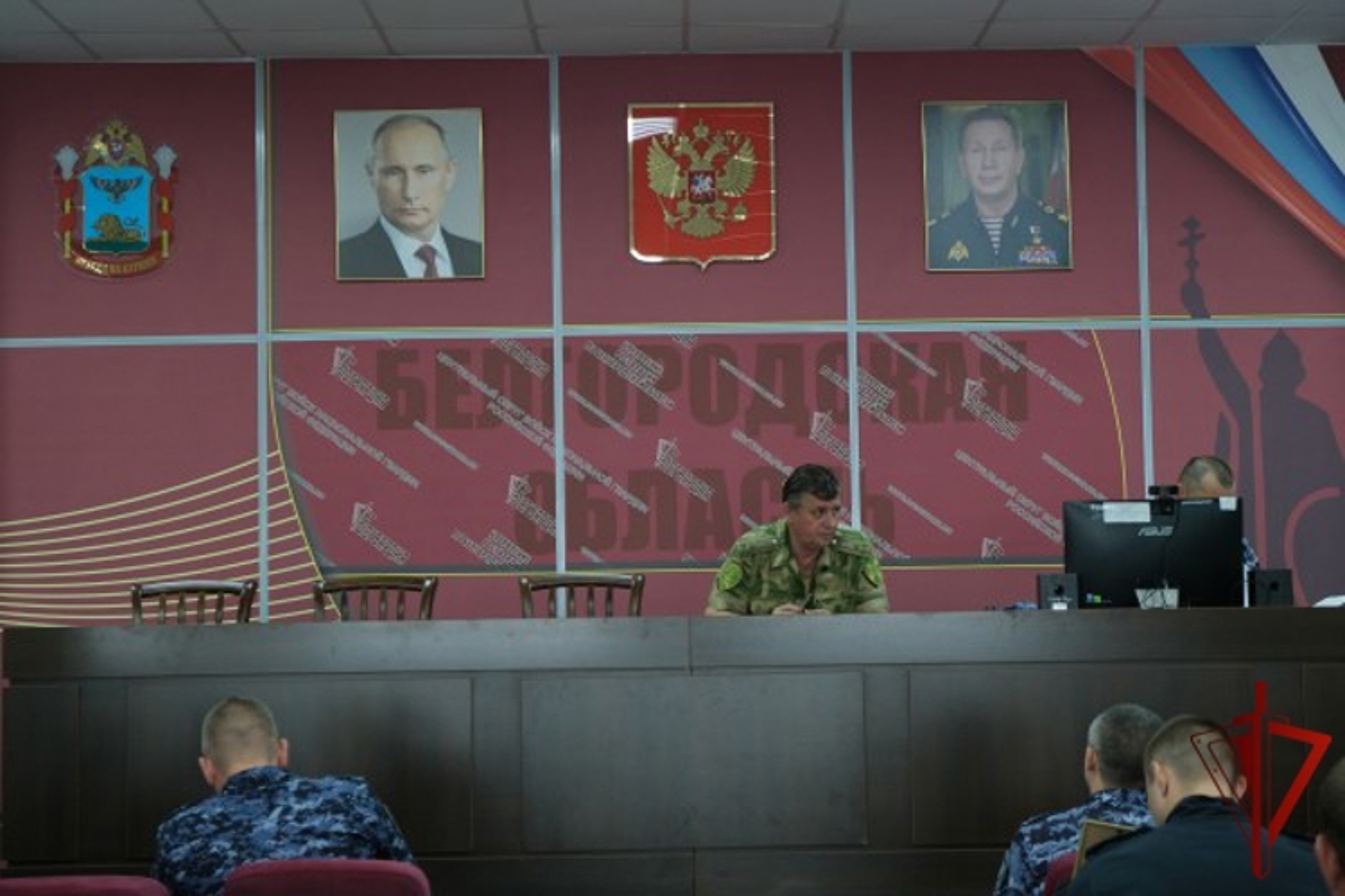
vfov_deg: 21.2
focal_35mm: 64
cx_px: 672
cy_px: 448
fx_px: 2391
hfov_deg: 31.4
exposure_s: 1/75
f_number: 4
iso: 640
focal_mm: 42.5
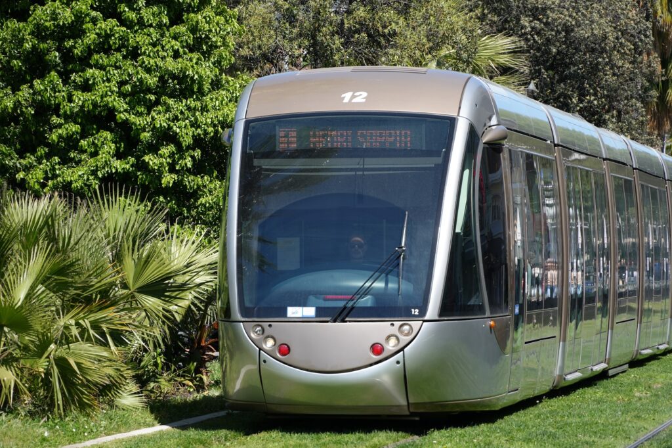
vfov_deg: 6.8
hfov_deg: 10.2
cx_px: 336
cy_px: 224
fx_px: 3779
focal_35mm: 202
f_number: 5.6
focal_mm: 135
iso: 100
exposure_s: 1/250
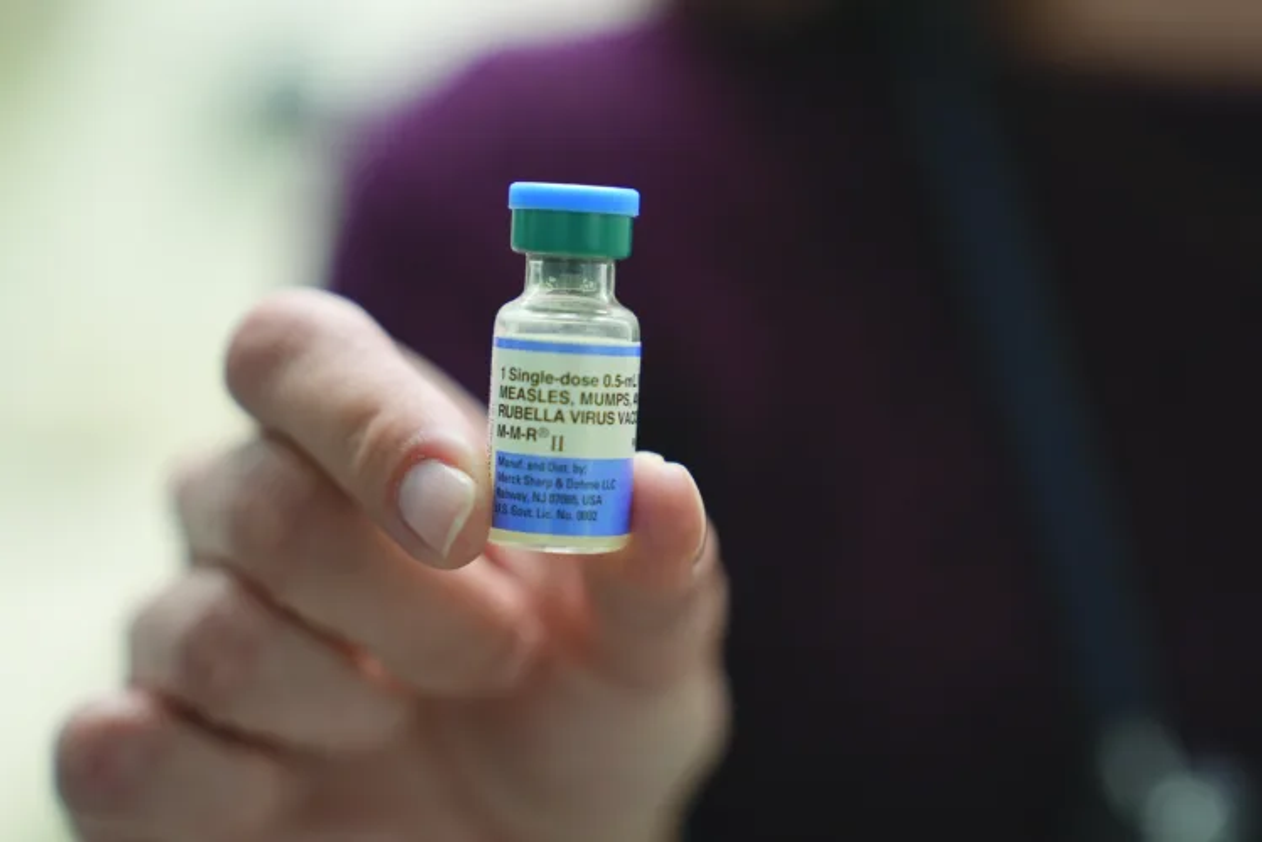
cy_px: 421
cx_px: 631
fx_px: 2420
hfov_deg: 29.2
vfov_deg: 19.8
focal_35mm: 69
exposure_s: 1/200
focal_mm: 69
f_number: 2.8
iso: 800
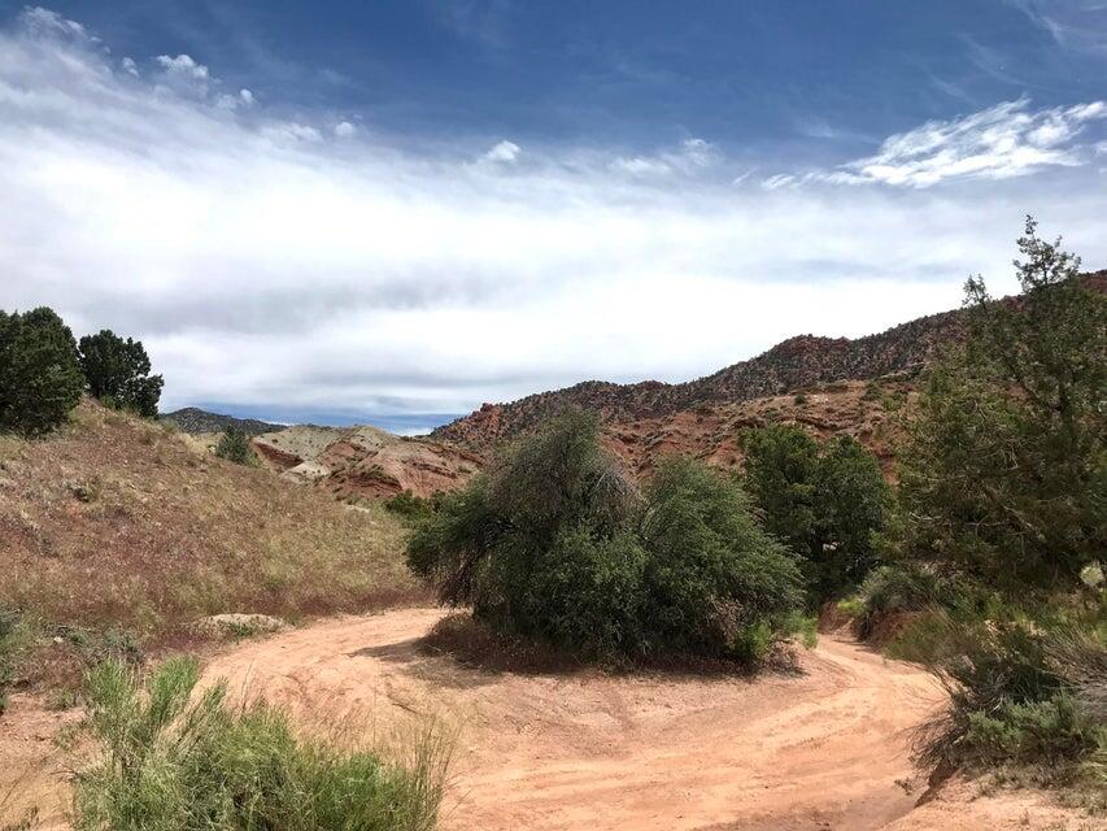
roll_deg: -1.4
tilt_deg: +9.5
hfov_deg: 63.4
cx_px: 554
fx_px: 896
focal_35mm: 28
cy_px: 416
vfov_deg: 49.8
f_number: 1.8
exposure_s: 1/3195
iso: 20
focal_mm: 3.99
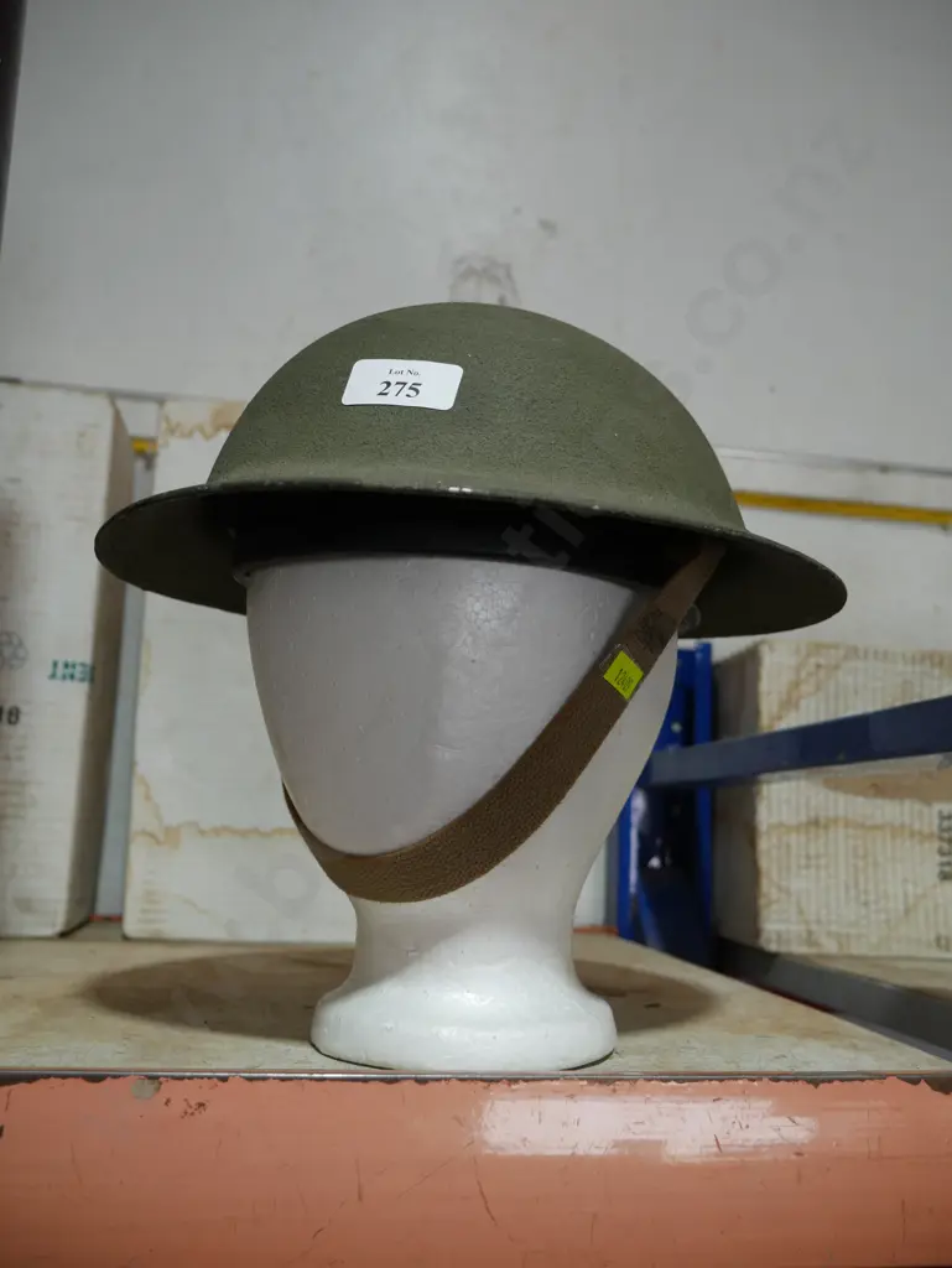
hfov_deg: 46.8
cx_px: 476
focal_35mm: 30
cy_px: 634
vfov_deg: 59.9
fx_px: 1099
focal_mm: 15
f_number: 3.6
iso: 200
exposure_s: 1/80
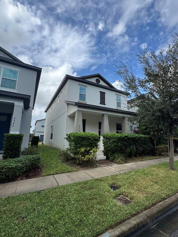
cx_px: 106
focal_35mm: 17
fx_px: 116
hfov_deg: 74.0
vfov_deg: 91.0
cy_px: 117
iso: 50
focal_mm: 2.22
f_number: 2.2
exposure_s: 1/932
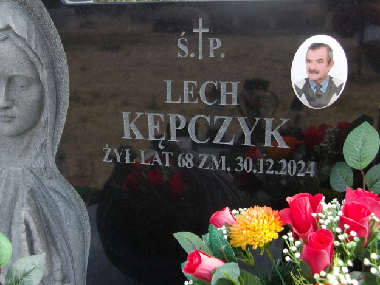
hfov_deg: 43.8
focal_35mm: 43
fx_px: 472
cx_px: 188
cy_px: 145
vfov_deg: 33.6
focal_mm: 7.6
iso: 100
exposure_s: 1/190
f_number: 3.7
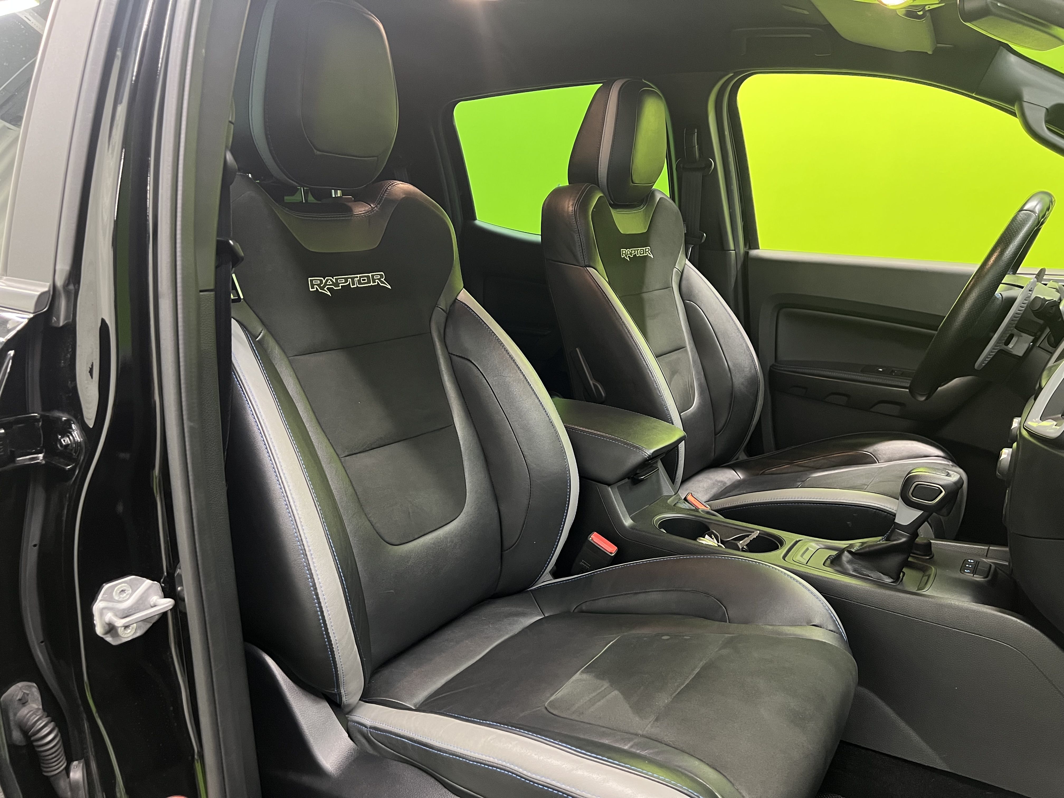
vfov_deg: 53.1
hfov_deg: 67.3
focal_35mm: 26
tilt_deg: -13.2
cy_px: 399
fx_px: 799
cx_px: 532
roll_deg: +0.1
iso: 500
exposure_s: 1/50
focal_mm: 5.7
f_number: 1.5
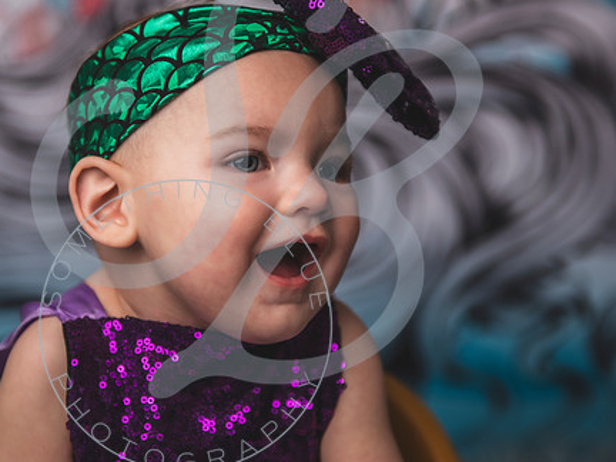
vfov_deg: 18.4
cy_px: 206
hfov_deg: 24.4
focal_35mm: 80
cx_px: 257
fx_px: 1424
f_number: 2.8
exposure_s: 1/160
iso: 100
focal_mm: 62
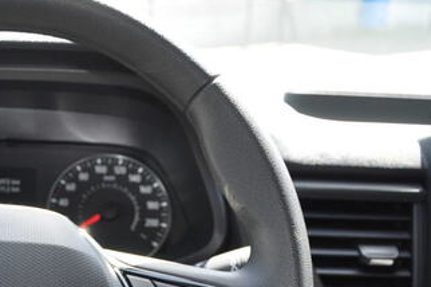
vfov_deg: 19.5
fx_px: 801
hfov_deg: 28.1
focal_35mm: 67
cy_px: 311
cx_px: -9
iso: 280
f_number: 3.5
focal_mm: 18
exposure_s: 1/125
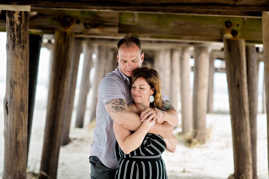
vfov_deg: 15.4
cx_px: 134
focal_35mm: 89
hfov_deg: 22.9
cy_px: 85
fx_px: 664
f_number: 2.8
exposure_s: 1/400
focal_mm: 85
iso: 100
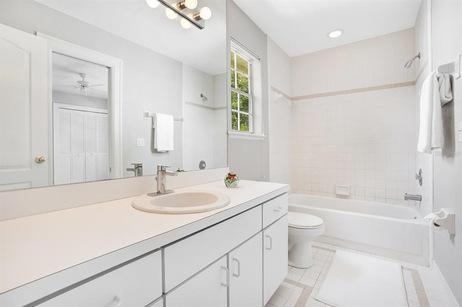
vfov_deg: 73.7
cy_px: 154
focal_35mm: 16
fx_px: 205
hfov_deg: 96.8
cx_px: 231
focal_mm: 16
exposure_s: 1/50
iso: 500
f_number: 8
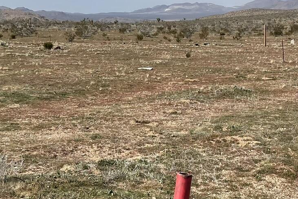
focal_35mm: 76
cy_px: 91
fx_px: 629
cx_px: 183
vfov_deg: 17.9
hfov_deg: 26.6
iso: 32
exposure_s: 1/4000
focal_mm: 4.2
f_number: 1.6
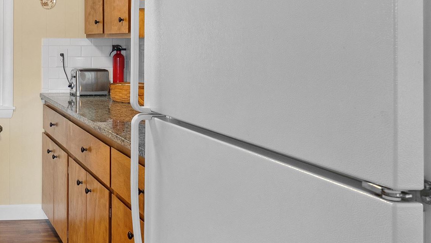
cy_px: 42
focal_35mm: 45
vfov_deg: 26.0
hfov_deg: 38.4
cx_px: -33
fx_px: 514
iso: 320
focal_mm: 16
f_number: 8
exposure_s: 1
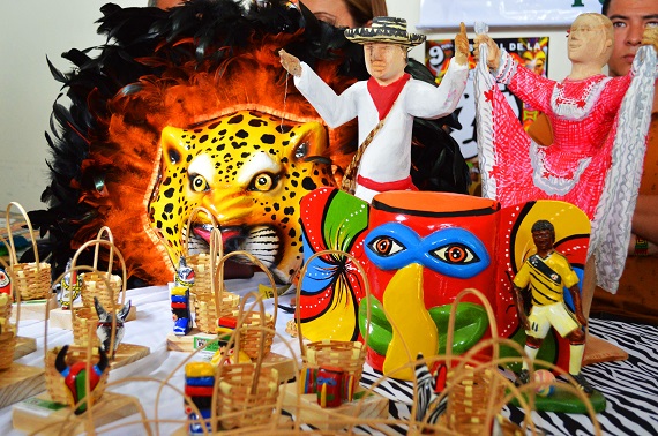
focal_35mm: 44
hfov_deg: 45.0
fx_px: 794
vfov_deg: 30.7
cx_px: 329
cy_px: 218
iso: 1600
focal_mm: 29
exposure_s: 1/80
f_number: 5
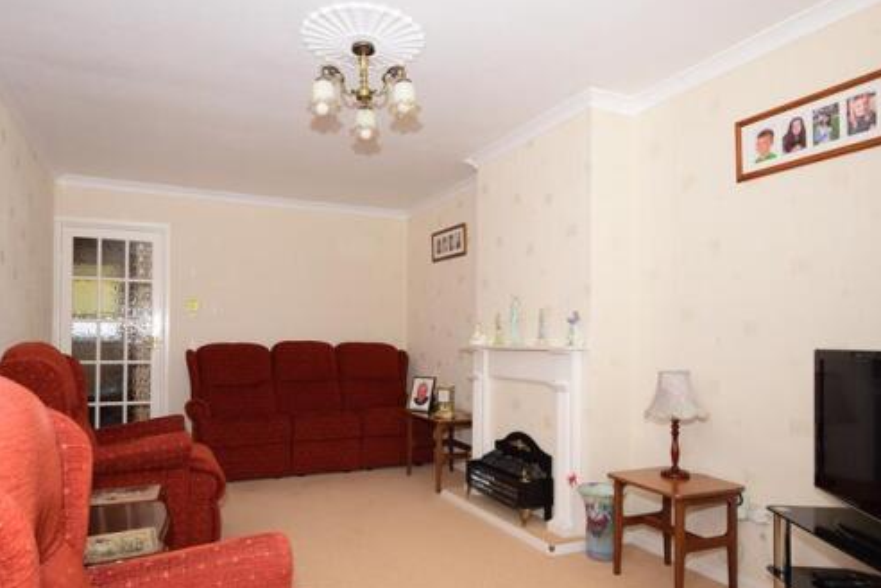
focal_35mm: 24
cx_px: 412
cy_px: 327
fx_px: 587
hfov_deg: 73.7
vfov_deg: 53.0
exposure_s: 1/60
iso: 160
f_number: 7.1
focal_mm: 12
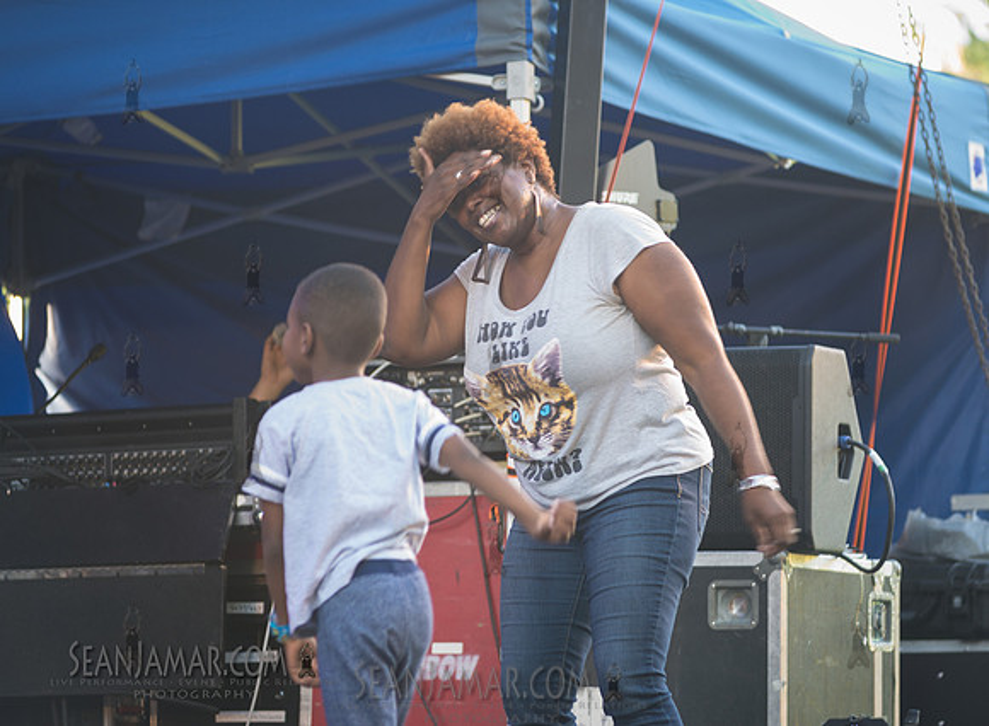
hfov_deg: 10.5
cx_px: 498
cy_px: 308
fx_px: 5406
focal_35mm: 191
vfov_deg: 7.7
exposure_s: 1/50
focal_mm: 155
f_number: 4.5
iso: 400
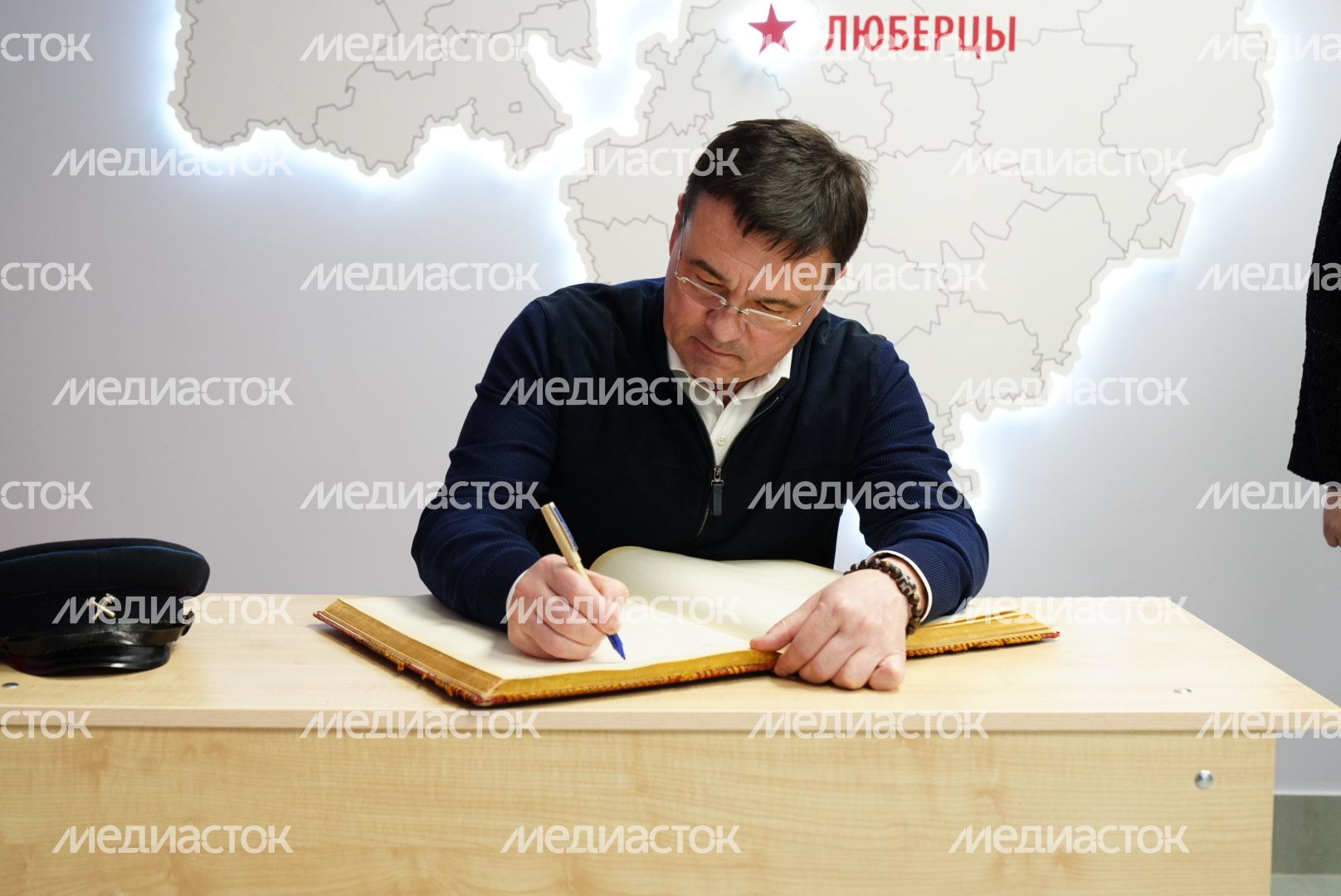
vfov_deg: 29.3
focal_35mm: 46
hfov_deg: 42.7
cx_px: 670
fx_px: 1715
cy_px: 448
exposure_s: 1/80
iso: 1600
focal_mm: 46
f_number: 5
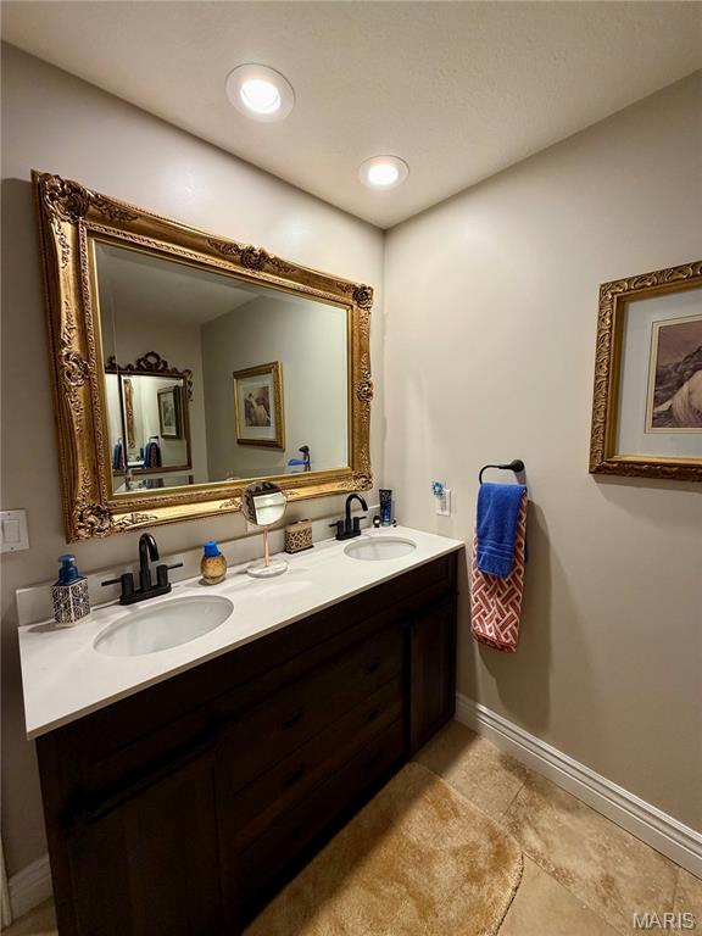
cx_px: 351
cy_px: 468
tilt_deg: -6.1
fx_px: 379
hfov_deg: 85.7
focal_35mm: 14
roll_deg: -0.2
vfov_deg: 102.1
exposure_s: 1/60
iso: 200
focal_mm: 2.22
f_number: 2.2
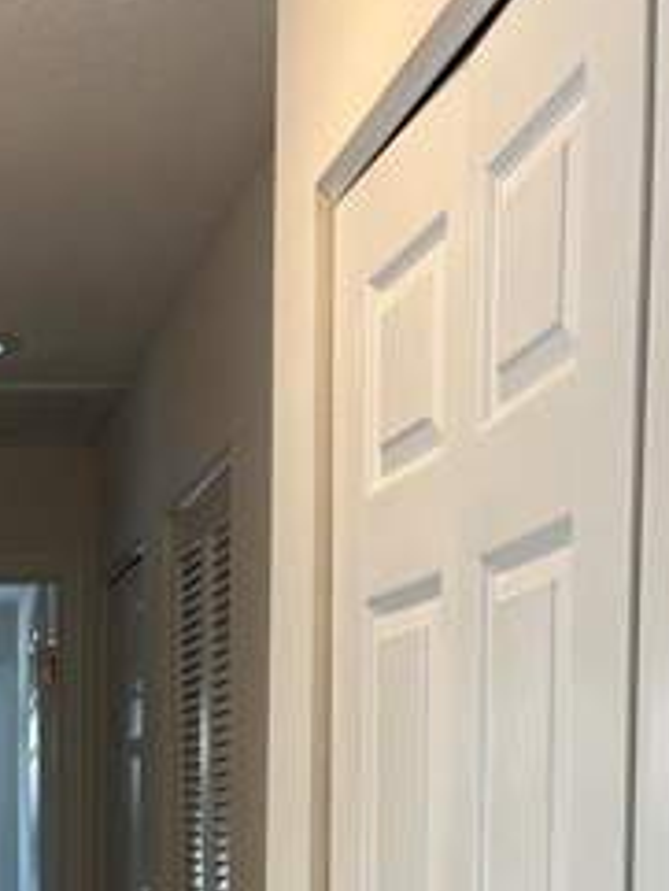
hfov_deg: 20.5
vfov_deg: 25.6
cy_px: 1039
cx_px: -41
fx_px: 1776
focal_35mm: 69
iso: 125
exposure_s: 1/120
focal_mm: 5.96
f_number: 1.6
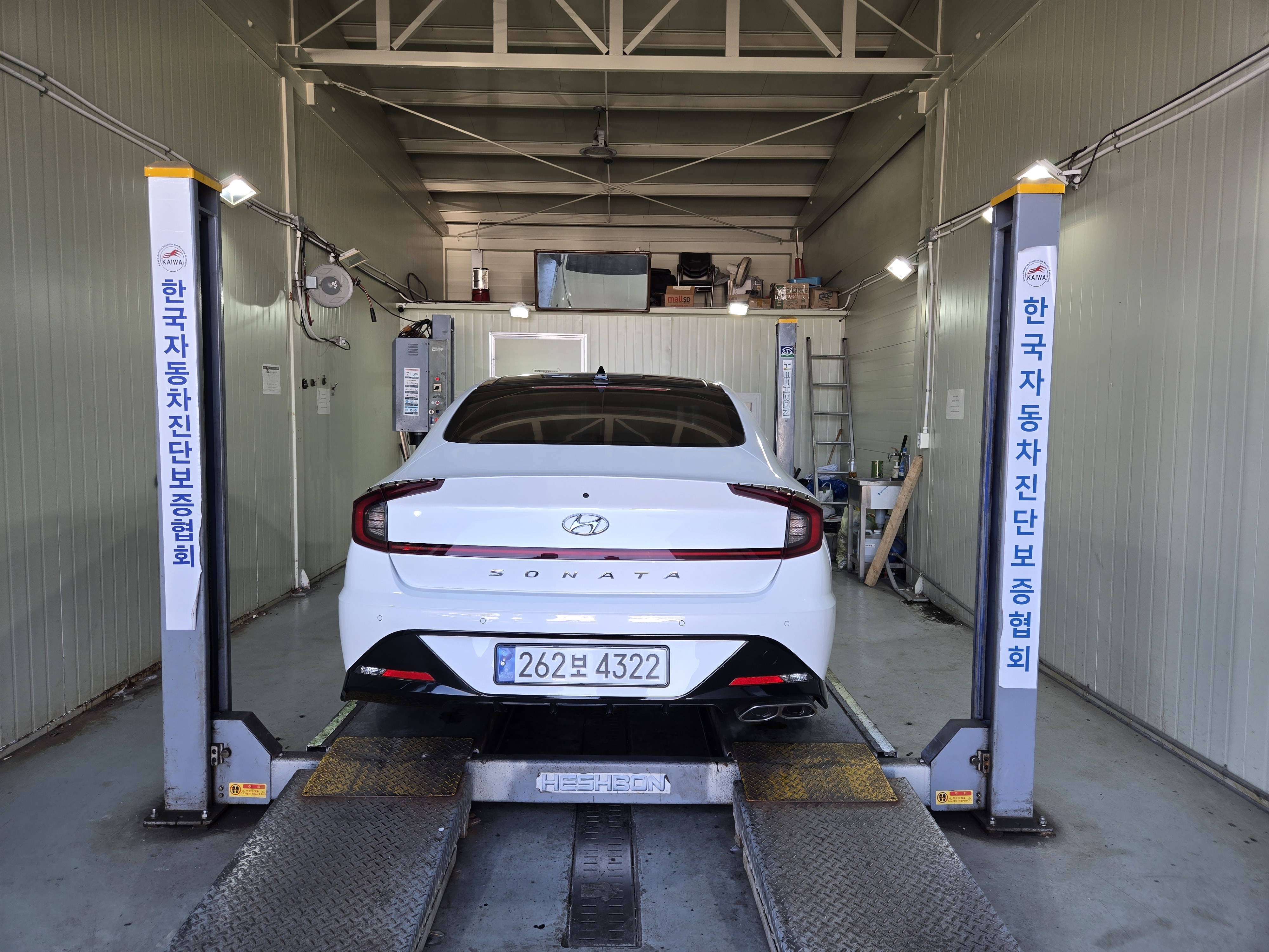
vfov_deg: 58.9
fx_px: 843
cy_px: 476
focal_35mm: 23
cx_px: 634
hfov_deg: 73.9
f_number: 1.8
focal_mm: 5.4
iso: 25
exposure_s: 1/127
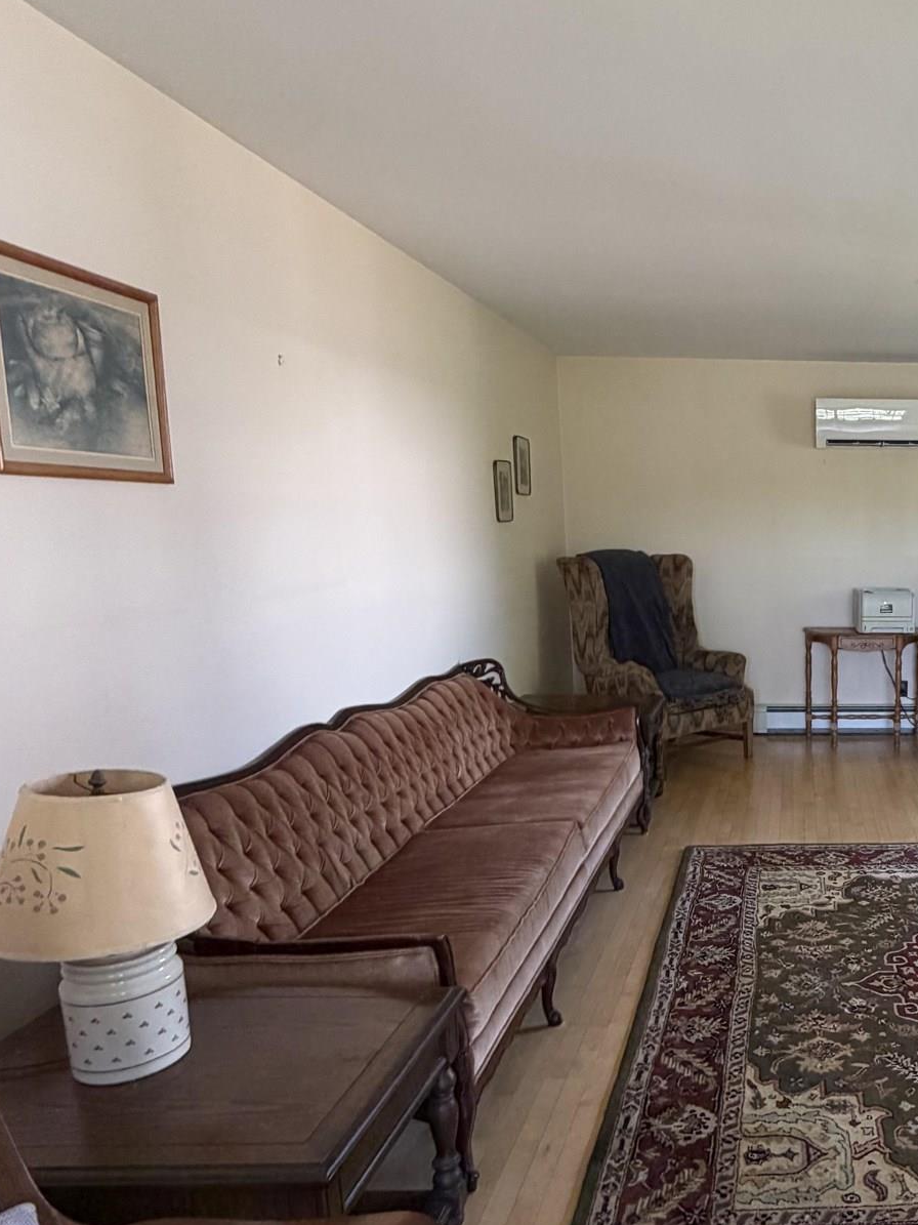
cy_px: 713
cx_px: 860
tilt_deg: -11.6
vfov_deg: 64.9
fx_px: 955
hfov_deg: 45.5
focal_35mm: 27
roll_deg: -0.6
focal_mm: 2.22
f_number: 2.2
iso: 320
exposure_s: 1/106
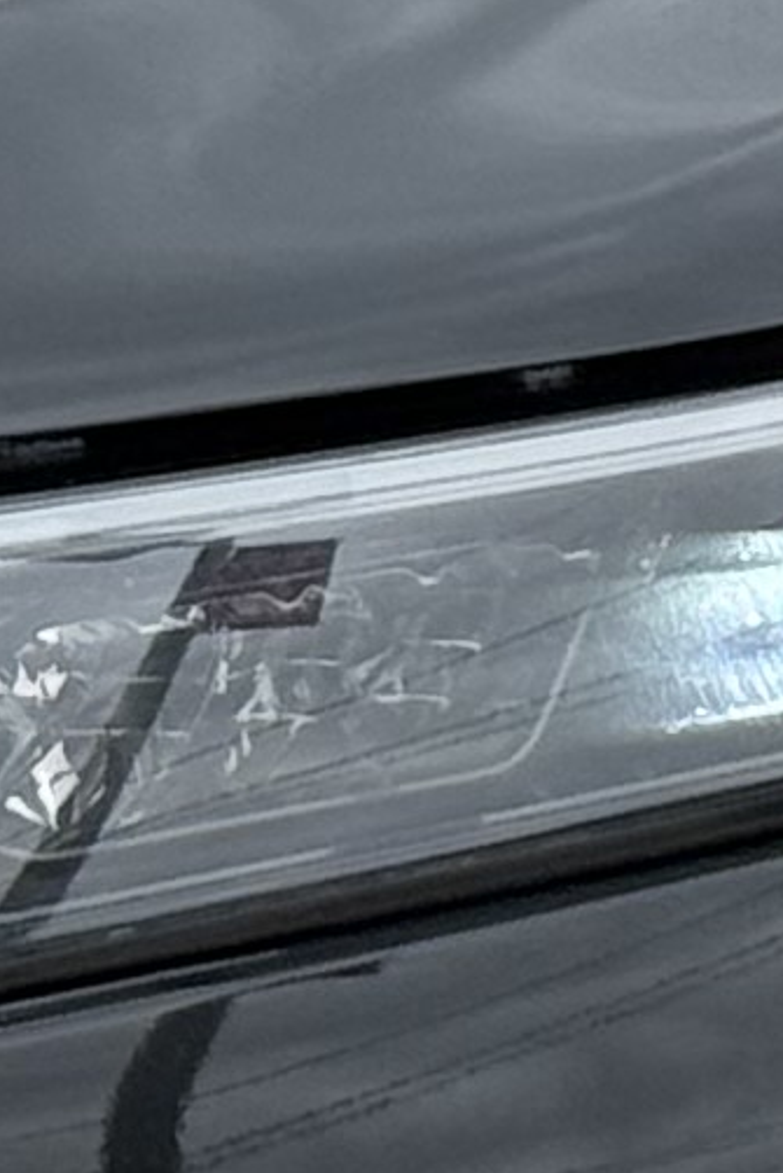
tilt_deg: -2.6
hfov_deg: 3.4
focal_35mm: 401
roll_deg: +1.0
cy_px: -107
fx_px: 13073
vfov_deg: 5.1
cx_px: 250
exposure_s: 1/2208
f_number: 1.78
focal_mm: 6.76
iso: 64
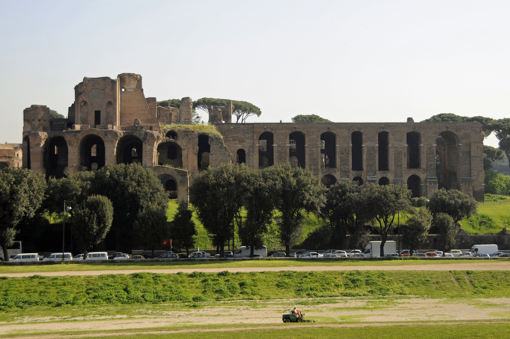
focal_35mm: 52
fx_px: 743
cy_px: 170
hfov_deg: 37.9
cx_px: 255
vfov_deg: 25.7
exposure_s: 1/1000
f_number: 4.2
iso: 200
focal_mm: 35
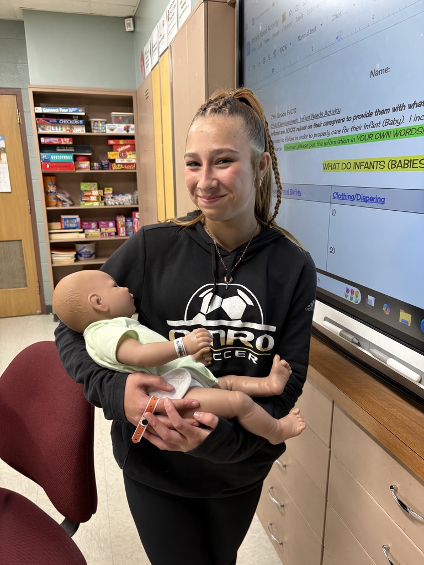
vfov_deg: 67.3
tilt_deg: -14.7
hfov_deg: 53.1
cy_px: 282
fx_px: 425
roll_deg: +1.2
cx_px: 212
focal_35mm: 26
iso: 200
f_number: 1.6
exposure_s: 1/60
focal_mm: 5.96
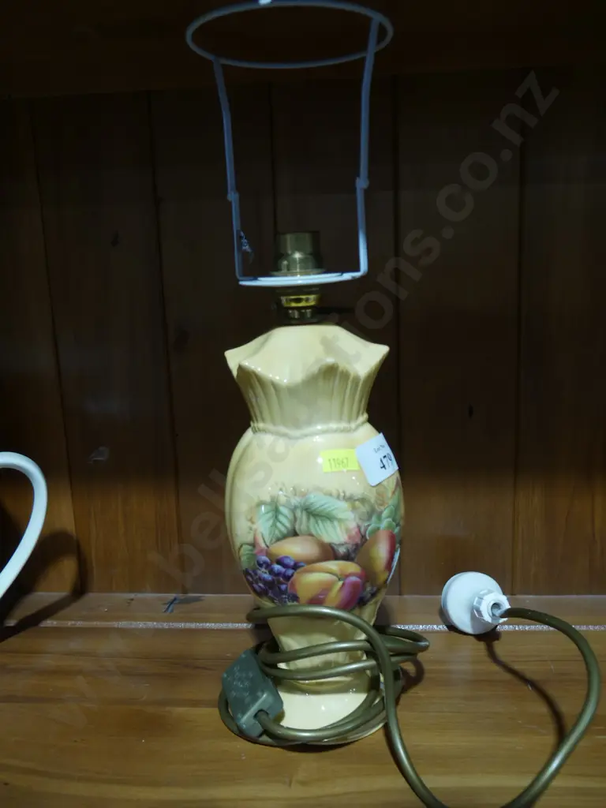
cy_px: 404
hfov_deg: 46.8
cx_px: 303
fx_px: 700
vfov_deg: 60.0
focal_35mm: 30
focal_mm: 15
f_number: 3.6
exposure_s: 1/60
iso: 400
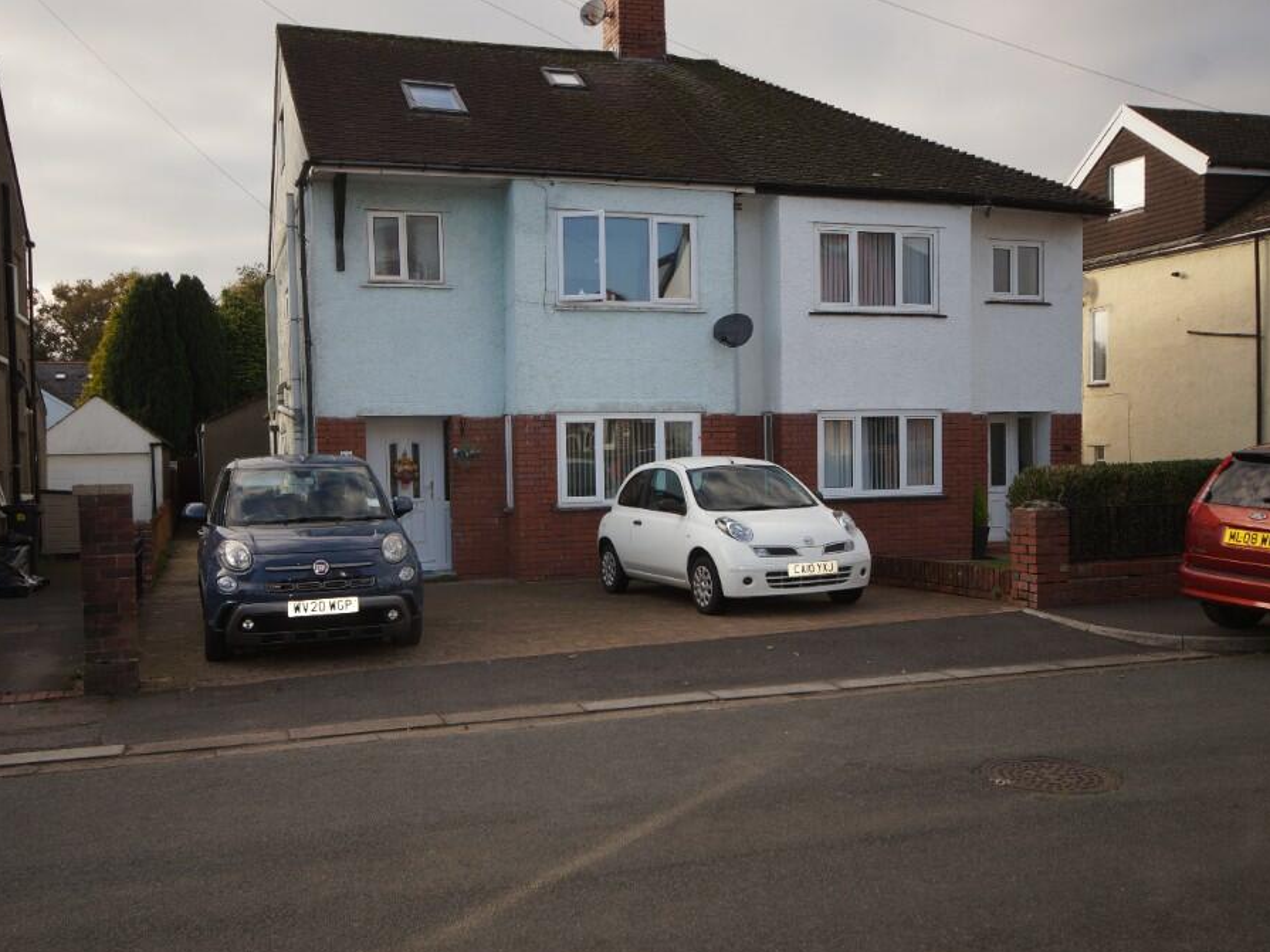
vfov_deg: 42.9
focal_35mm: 33
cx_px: 583
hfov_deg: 55.3
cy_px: 480
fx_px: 1211
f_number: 5.6
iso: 100
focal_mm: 20
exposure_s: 1/160
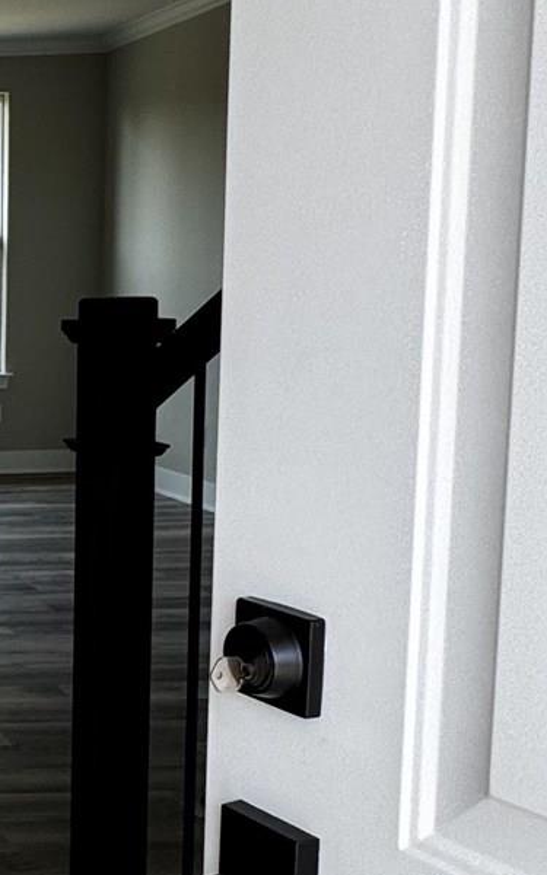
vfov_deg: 35.7
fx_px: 1360
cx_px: -478
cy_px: 454
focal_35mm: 57
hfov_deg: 17.6
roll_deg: +4.5
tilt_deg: -7.4
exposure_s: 1/99
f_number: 2.2
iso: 80
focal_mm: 2.22
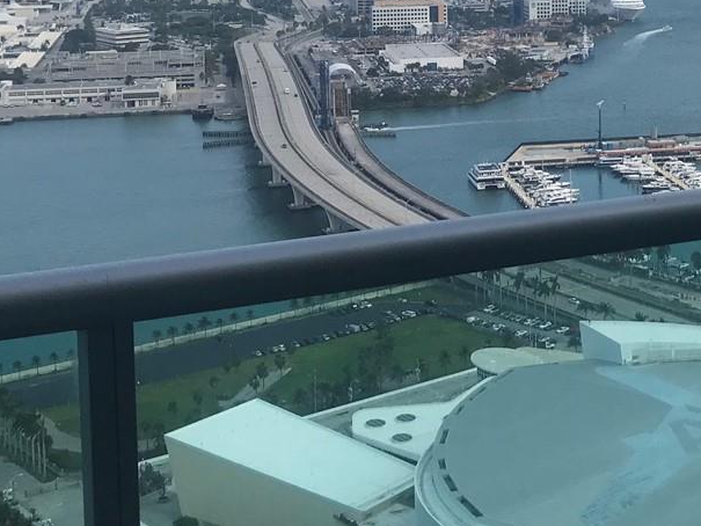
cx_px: 607
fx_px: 1499
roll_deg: +2.4
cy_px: -6
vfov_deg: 19.3
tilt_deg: -3.1
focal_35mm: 74
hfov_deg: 25.6
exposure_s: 1/2336
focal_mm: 3.99
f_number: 1.8
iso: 20
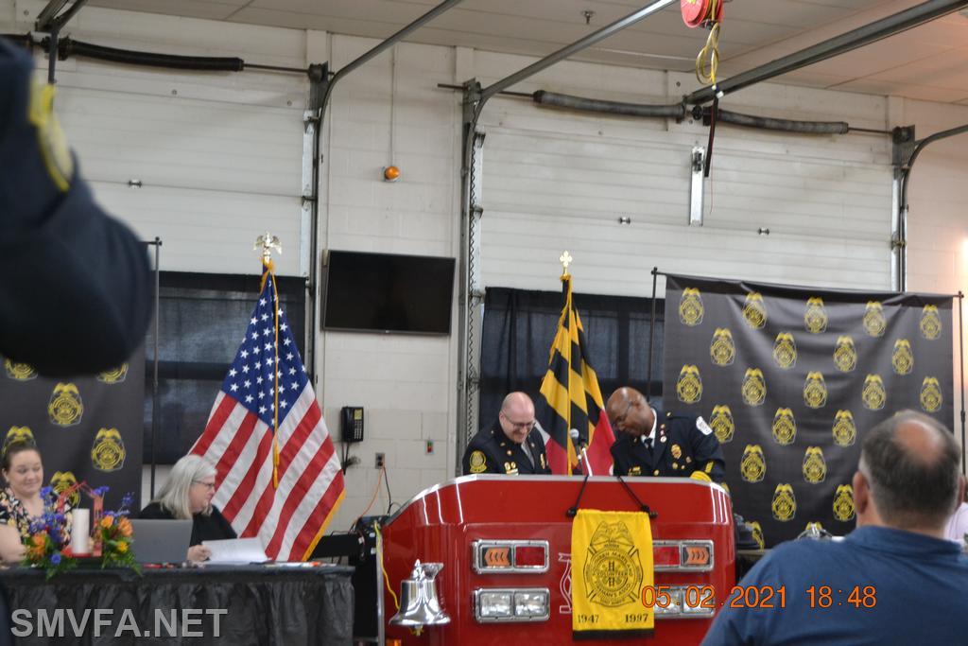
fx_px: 1855
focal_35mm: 69
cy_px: 323
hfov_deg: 29.2
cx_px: 484
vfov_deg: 19.7
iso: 1400
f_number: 5.3
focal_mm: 46
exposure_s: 1/60
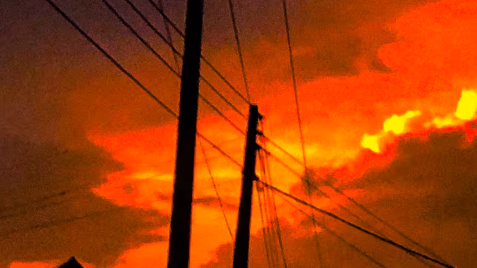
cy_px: -361
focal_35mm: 140
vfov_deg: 8.0
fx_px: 1770
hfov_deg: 15.0
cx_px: 505
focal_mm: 4
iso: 40
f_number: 1.8
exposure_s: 1/30
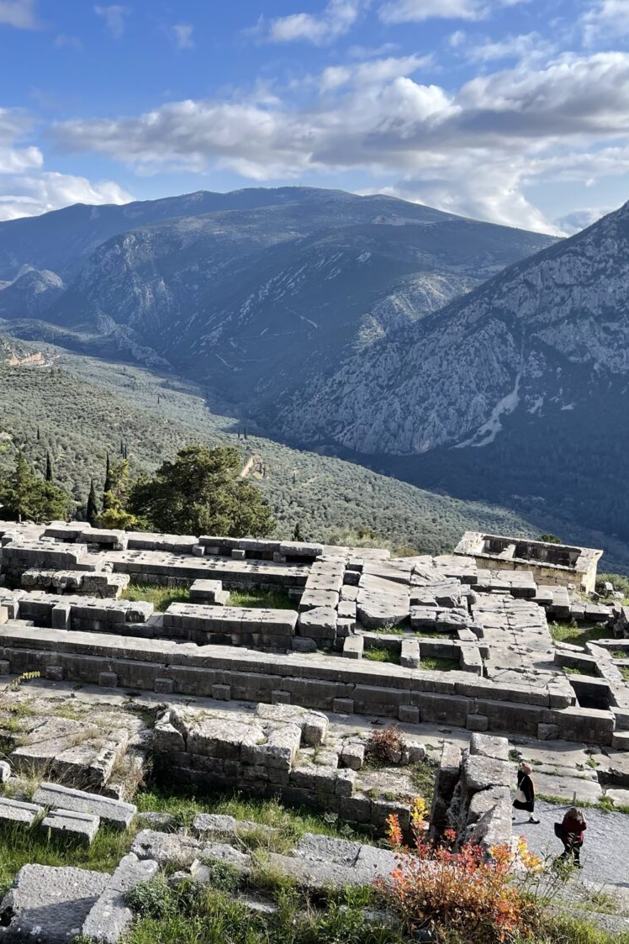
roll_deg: +0.7
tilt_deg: -12.3
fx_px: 970
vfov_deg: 51.9
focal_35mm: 37
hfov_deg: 34.8
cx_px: 130
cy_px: 478
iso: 32
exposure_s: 1/1883
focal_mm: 5.1
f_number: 1.6
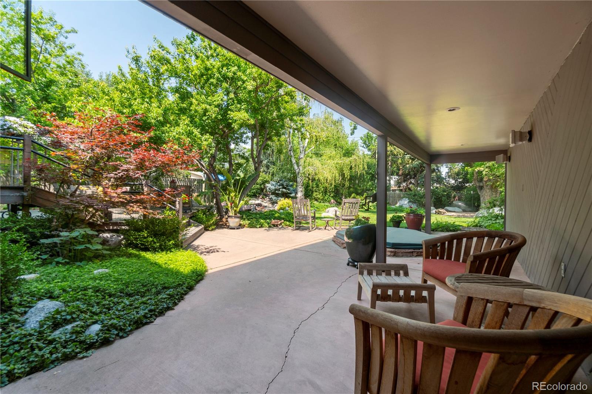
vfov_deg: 77.3
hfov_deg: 100.4
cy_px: 197
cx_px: 296
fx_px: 247
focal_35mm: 15
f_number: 8
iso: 160
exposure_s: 1/100
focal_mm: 10
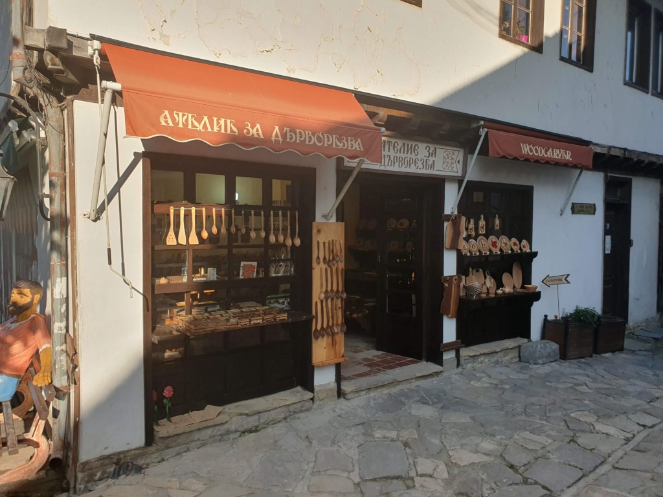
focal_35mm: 26
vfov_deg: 53.1
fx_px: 498
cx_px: 332
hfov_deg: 67.3
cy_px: 248
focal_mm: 4.32
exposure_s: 1/1040
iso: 50
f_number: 2.4
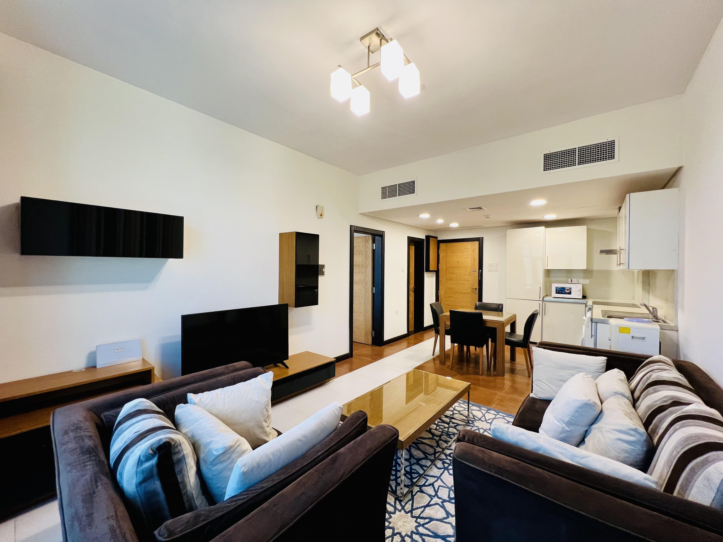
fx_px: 272
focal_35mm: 13
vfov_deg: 89.9
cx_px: 362
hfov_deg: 106.2
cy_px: 271
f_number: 1.8
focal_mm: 1.57
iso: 160
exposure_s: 1/50
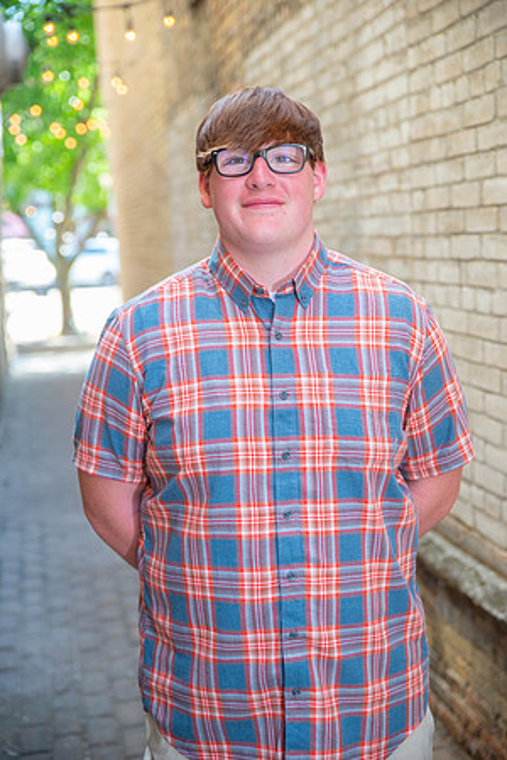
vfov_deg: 35.6
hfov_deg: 24.2
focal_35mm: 56
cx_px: 254
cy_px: 380
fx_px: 1183
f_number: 2.8
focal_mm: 56
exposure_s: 1/200
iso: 320
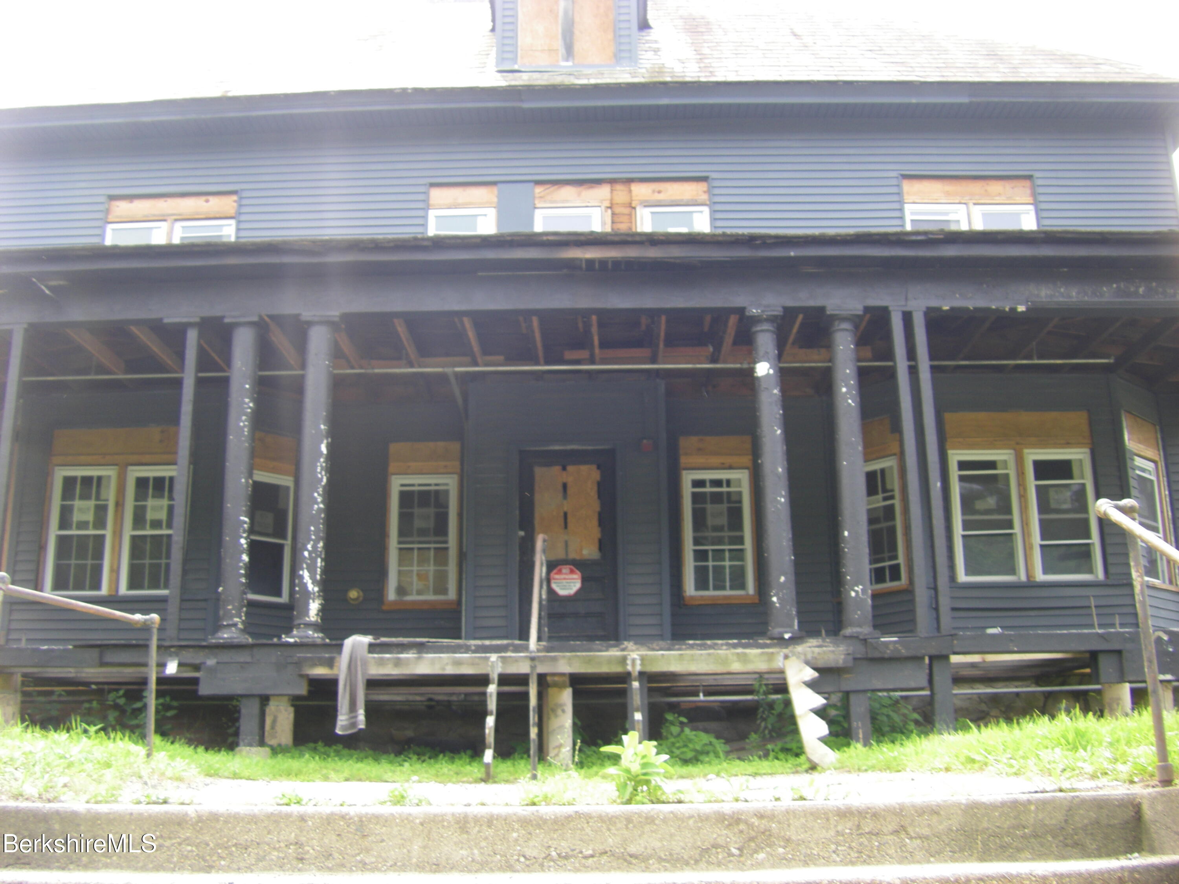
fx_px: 1294
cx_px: 590
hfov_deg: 49.0
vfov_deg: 37.7
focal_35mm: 38
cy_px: 442
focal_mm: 6.3
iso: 64
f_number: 3.5
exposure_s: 1/60
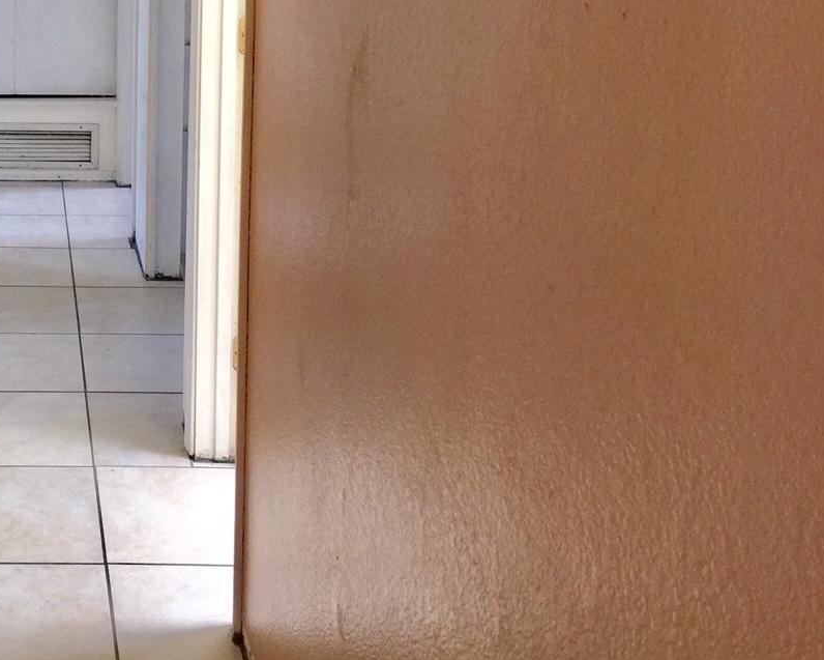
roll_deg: -1.3
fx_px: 1415
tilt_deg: -7.9
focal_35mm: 58
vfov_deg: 25.3
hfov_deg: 30.1
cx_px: -14
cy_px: 53
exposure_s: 1/30
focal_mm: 4.15
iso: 50
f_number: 2.2
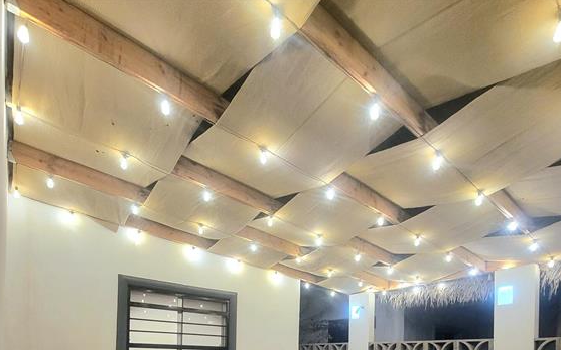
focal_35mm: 19
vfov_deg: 46.3
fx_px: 290
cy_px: 383
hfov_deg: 88.0
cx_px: 278
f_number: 2.2
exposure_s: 1/30
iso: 500
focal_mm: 2.2
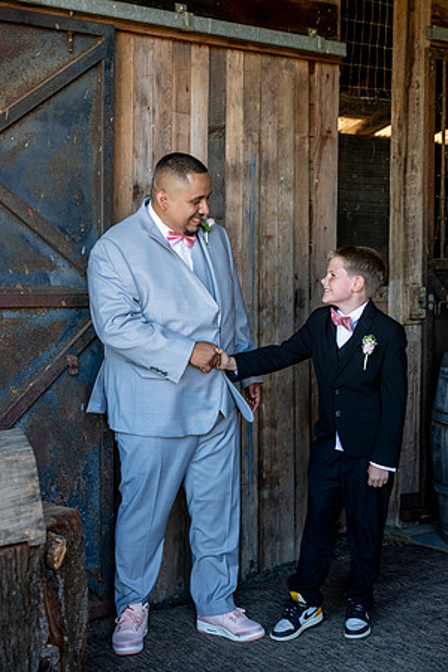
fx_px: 1008
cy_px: 336
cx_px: 224
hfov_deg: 25.1
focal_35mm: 54
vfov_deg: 36.9
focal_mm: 54
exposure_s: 1/400
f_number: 4
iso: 1600
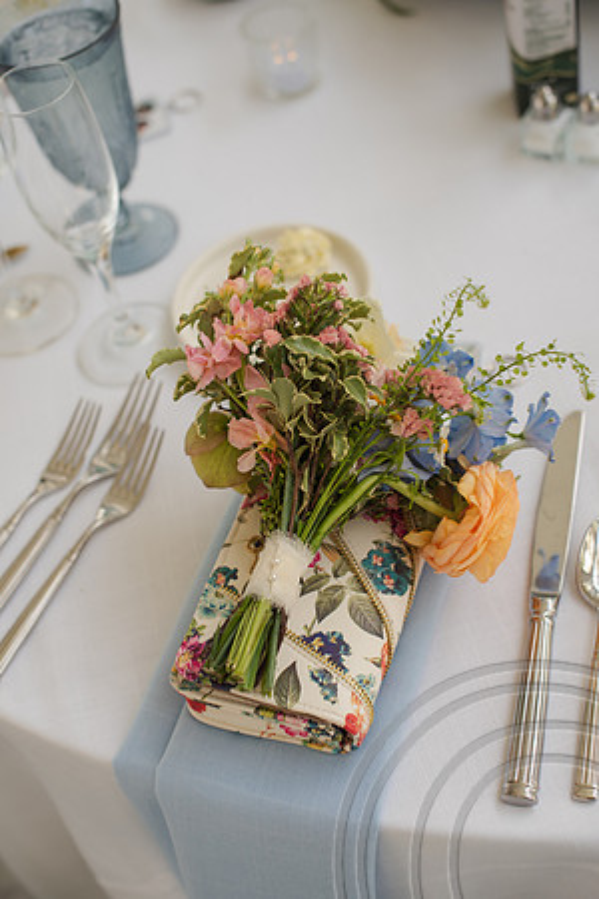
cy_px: 450
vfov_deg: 39.6
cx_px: 300
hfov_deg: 27.0
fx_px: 1248
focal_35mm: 50
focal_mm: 50
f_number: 3.5
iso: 110
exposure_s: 1/250
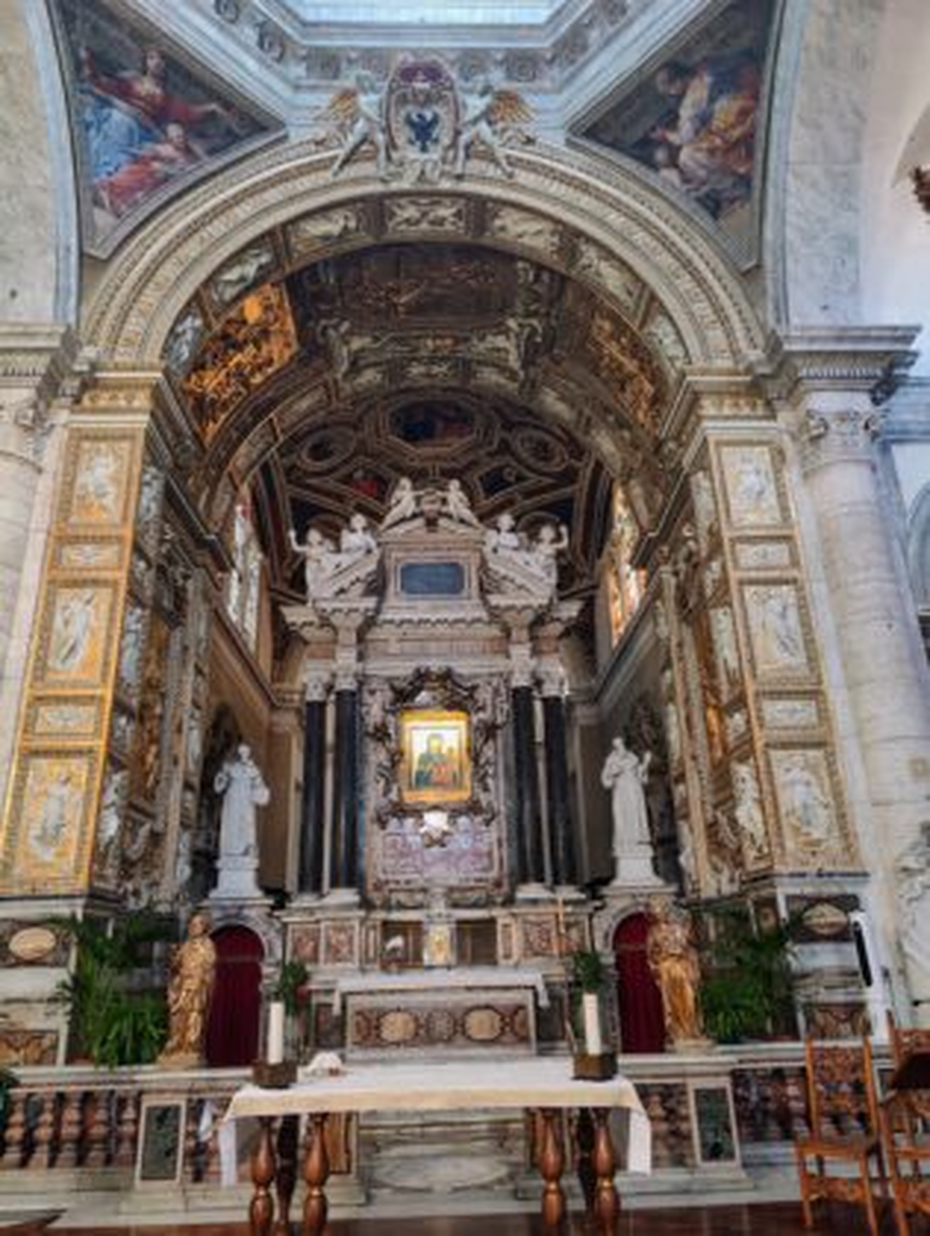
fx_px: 822
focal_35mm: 23
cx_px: 465
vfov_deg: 73.9
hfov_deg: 59.0
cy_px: 618
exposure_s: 1/32
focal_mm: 6.06
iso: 320
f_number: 1.8
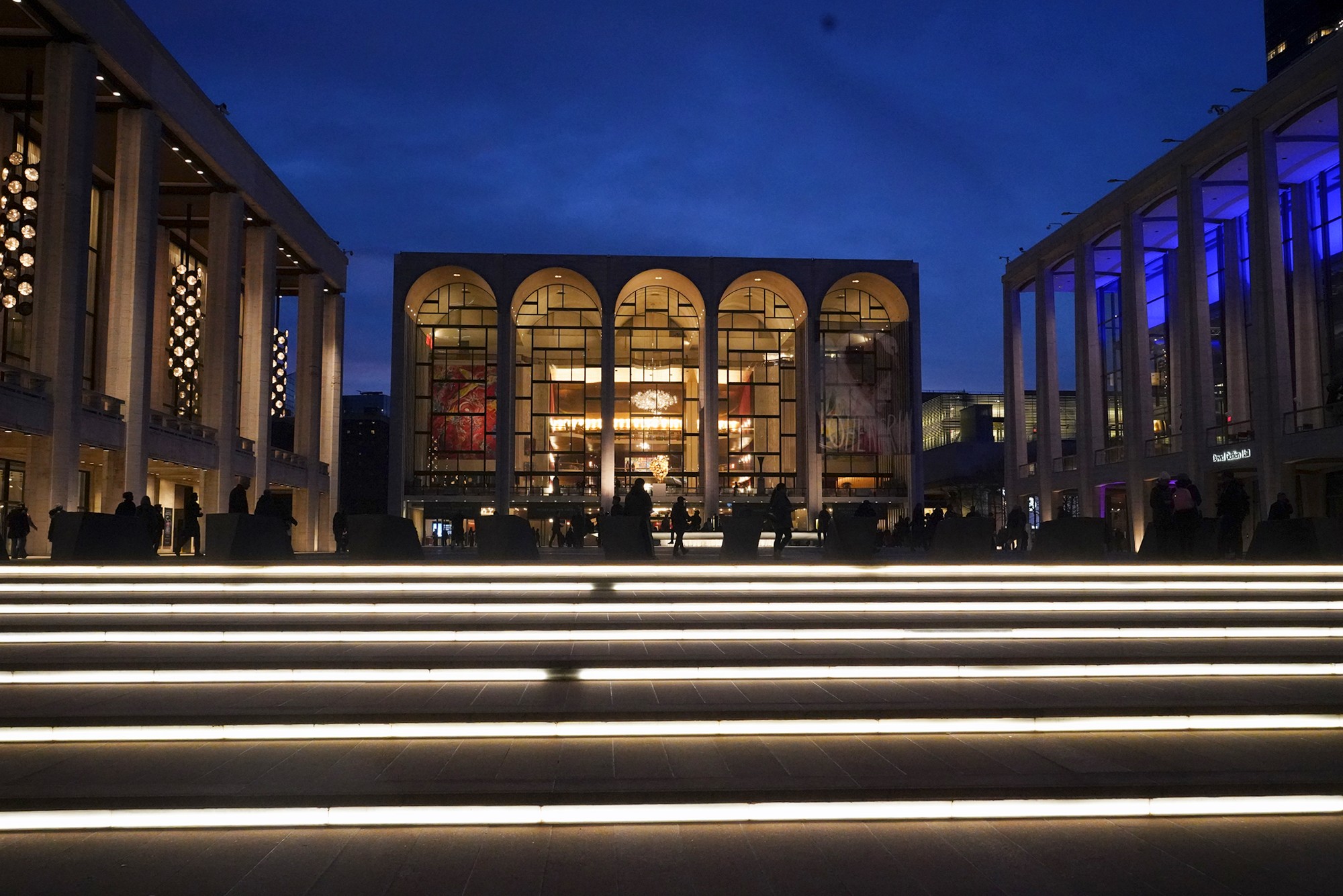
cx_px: 672
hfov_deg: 63.7
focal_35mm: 29
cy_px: 448
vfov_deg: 45.0
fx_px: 1082
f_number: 8
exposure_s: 1/80
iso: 8000
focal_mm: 29
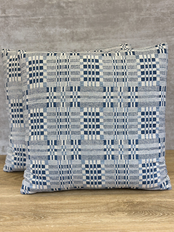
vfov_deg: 39.7
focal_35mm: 48
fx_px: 322
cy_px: 116
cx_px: 87
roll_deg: +2.6
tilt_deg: -16.6
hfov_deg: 30.3
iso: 80
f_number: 1.78
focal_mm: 6.86
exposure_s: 1/195
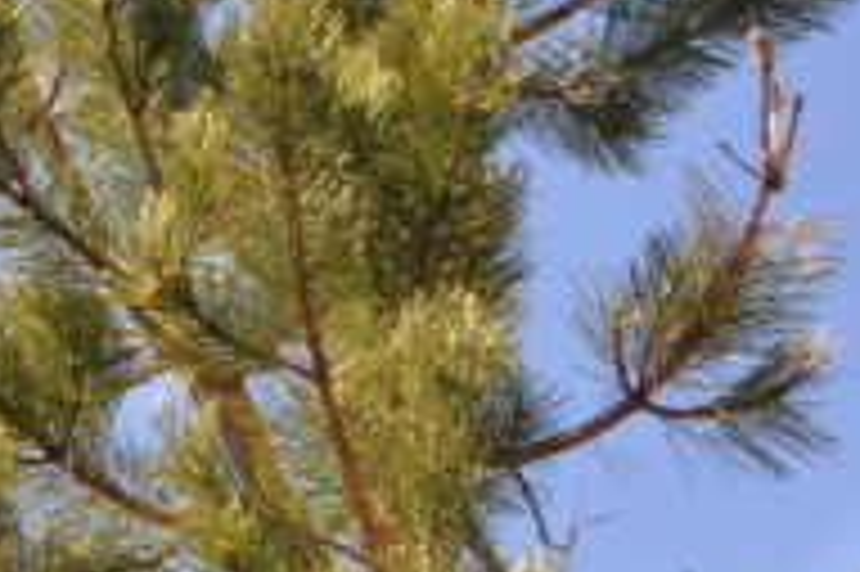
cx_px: 45
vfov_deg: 5.6
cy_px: 101
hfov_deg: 8.4
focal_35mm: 243
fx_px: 5800
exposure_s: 1/250
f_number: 8
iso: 200
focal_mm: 50
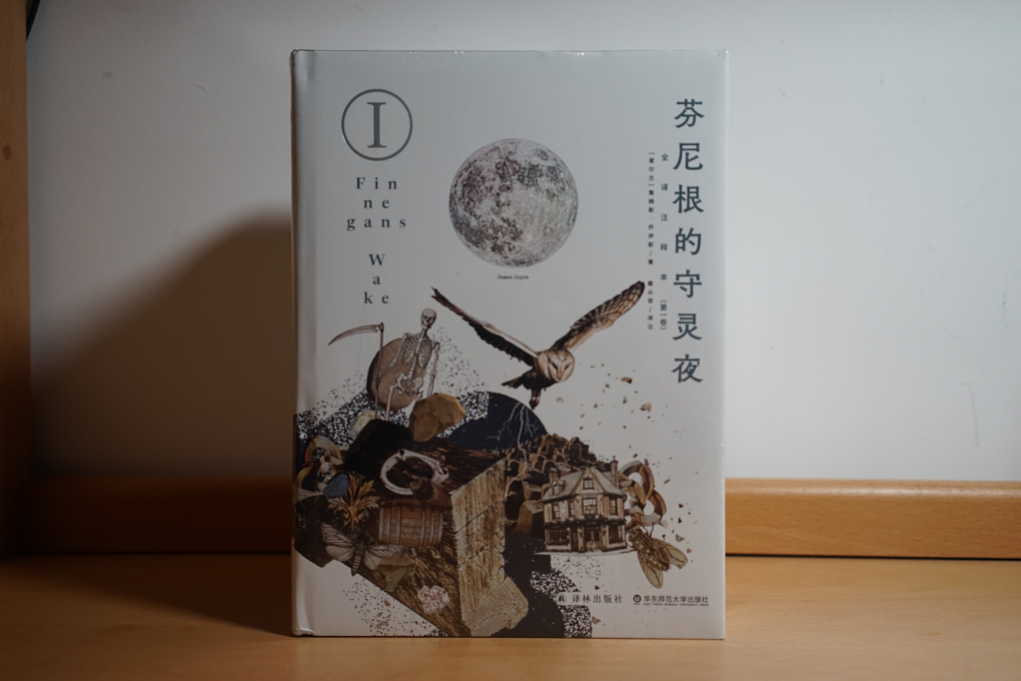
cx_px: 510
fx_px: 993
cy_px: 340
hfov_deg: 54.4
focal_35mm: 35
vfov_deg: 37.9
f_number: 4
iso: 500
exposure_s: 1/160
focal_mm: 35
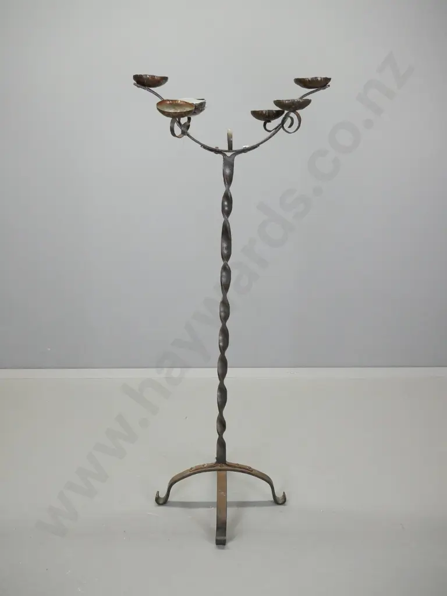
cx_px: 224
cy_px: 298
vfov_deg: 51.4
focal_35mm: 36
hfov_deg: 39.7
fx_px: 620
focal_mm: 18
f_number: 5.6
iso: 2500
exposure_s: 1/60
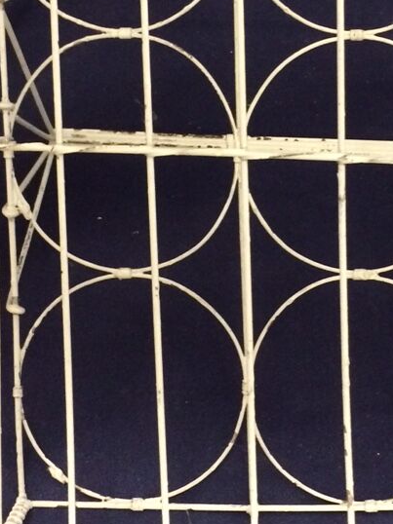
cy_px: 171
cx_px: 248
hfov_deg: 21.2
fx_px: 1045
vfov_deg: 28.0
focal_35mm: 69
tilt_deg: -57.0
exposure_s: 1/20
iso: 320
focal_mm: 4.15
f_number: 2.2
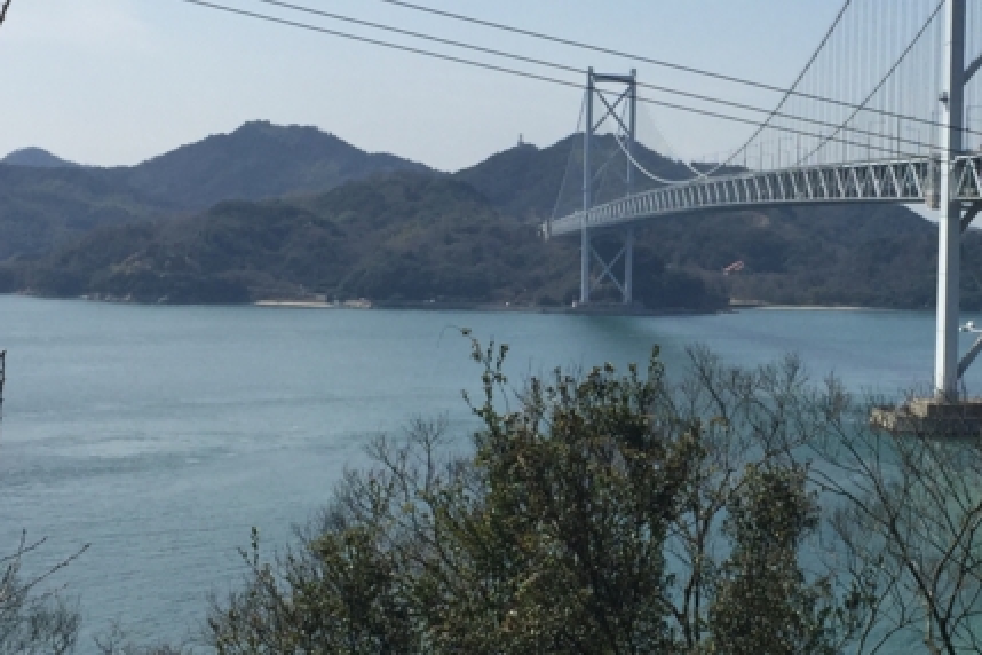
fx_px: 1964
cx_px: 774
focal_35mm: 72
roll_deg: -1.7
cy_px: 270
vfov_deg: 18.9
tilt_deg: -1.9
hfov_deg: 27.6
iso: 32
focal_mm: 4.15
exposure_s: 1/3300
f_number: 2.2
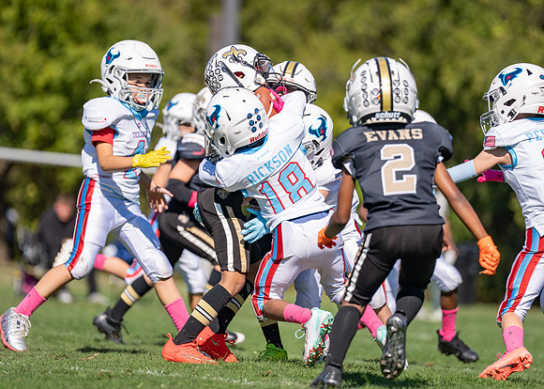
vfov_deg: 5.1
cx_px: 249
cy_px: 181
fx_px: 4346
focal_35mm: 281
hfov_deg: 7.2
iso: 100
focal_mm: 200
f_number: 2.8
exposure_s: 1/2500
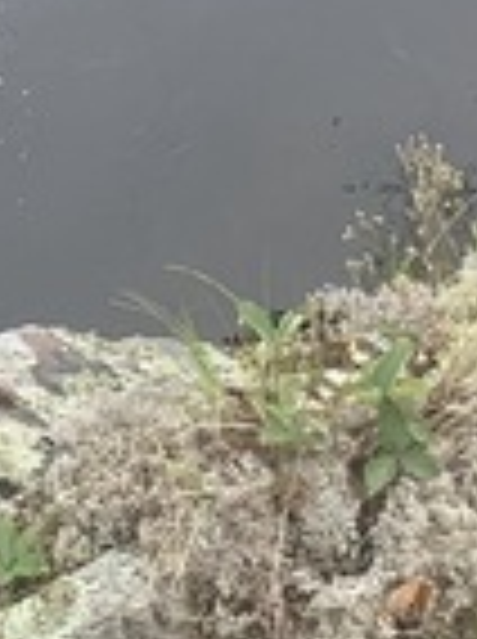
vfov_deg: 11.0
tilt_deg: -23.4
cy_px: -477
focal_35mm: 169
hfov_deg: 8.4
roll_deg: +2.8
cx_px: -446
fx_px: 3114
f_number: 1.8
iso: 25
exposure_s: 1/664
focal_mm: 4.25
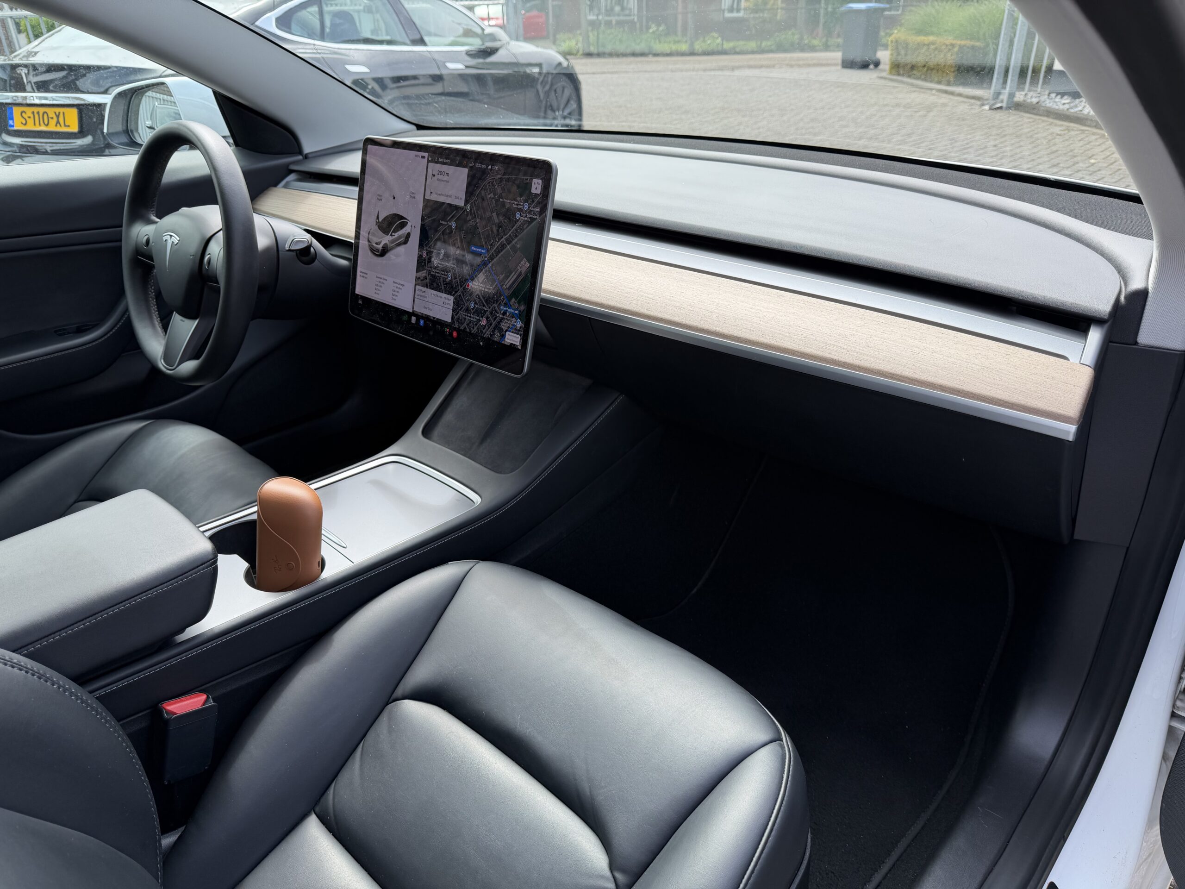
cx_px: 592
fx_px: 822
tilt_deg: -27.2
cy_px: 444
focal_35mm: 24
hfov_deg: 71.6
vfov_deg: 56.8
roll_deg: +1.3
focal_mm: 6.76
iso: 80
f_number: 1.78
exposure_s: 1/689
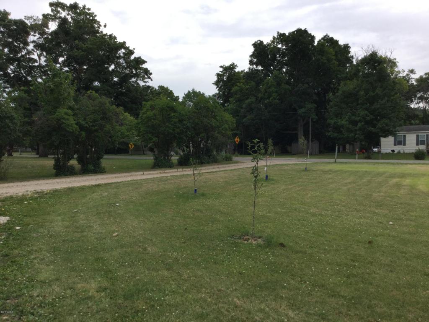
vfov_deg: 45.4
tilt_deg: -5.6
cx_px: 214
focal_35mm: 31
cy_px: 161
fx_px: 384
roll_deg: -2.0
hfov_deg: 58.4
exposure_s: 1/1006
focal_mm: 3.3
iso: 25
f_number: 2.4
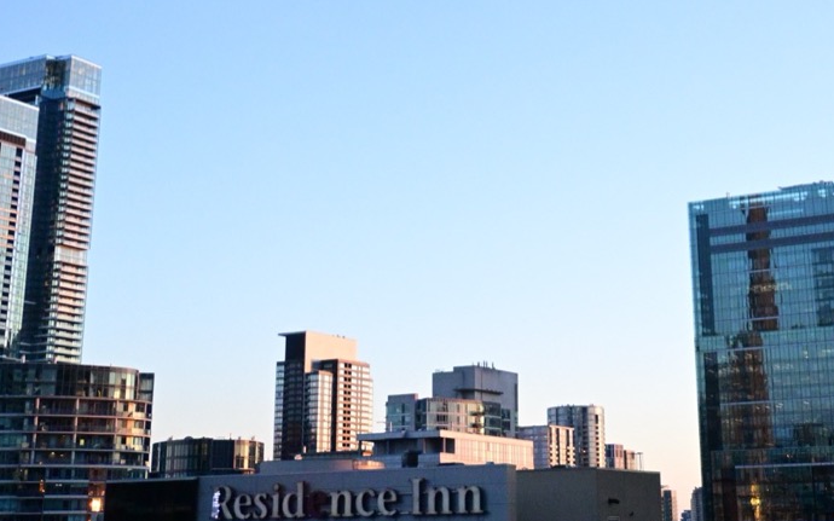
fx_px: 1409
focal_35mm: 62
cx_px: 517
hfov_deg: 32.8
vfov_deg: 20.7
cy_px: 97
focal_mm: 20
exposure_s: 1/2500
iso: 4500
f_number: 3.8
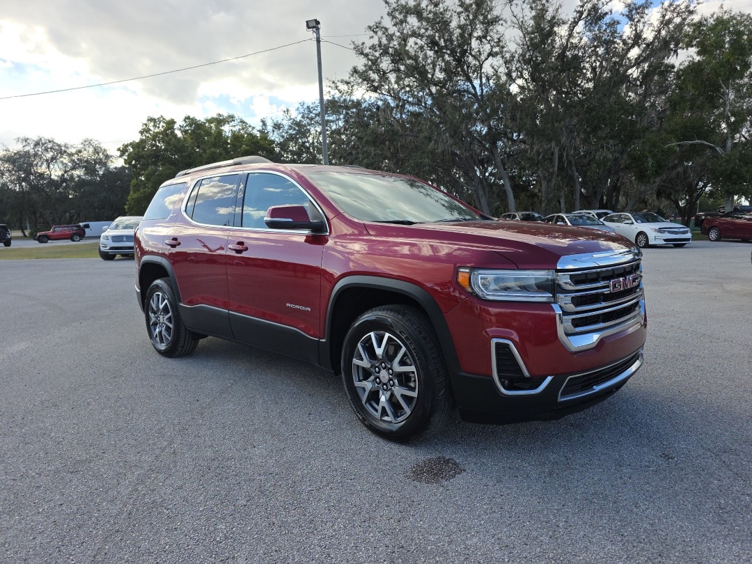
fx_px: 500
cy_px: 282
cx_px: 376
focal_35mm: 23
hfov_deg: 73.9
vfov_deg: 58.9
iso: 80
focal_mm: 6.3
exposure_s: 1/3075
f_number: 1.7
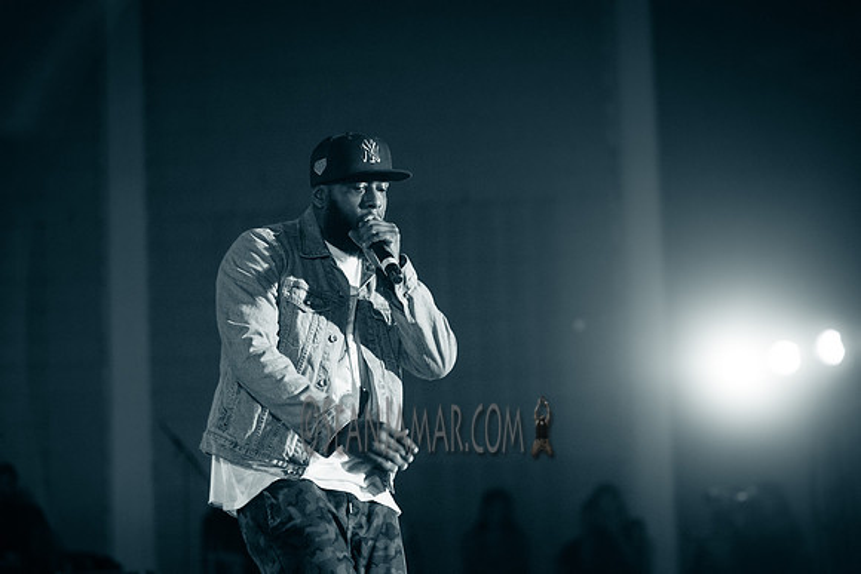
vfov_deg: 13.0
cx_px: 430
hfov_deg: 19.5
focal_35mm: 105
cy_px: 287
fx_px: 2512
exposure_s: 1/250
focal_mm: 105
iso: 4000
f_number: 3.2
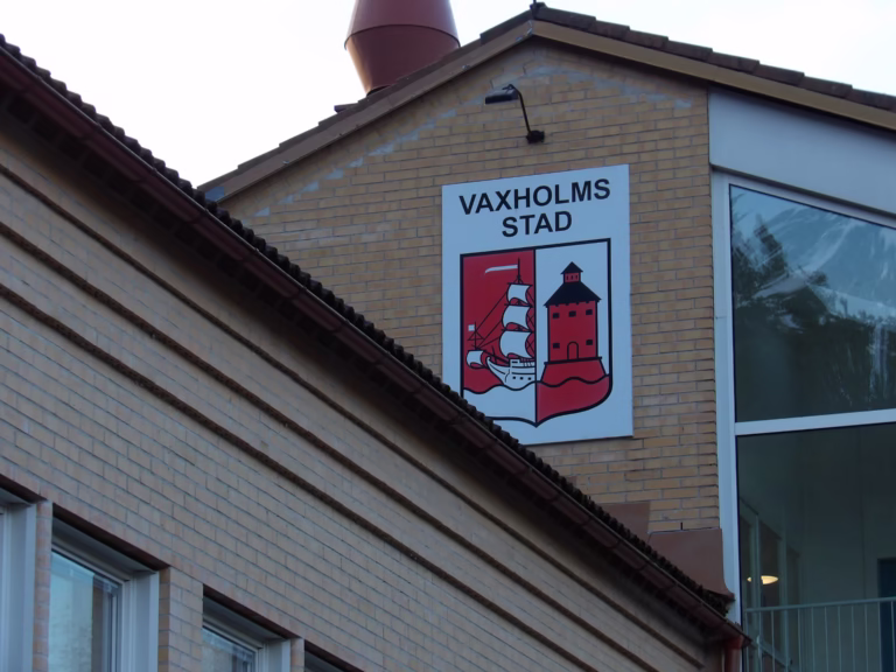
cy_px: 336
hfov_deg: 13.8
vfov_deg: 10.4
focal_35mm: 143
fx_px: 3701
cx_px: 448
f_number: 4.3
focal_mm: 25.6
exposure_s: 1/100
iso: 110
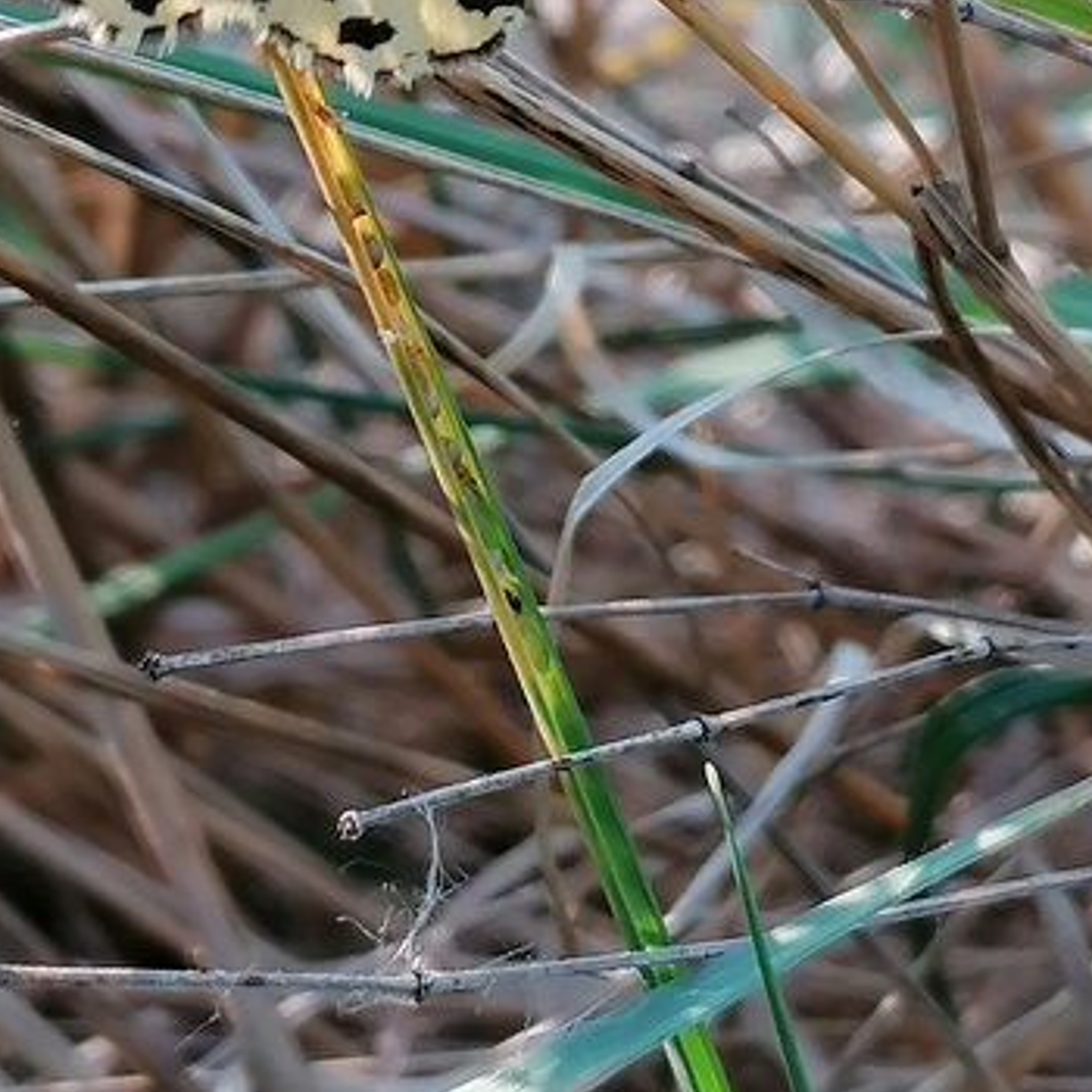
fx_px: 5139
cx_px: 424
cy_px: 119
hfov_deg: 12.1
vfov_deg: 12.0
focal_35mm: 144
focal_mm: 4.75
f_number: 1.8
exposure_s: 1/183
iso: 50
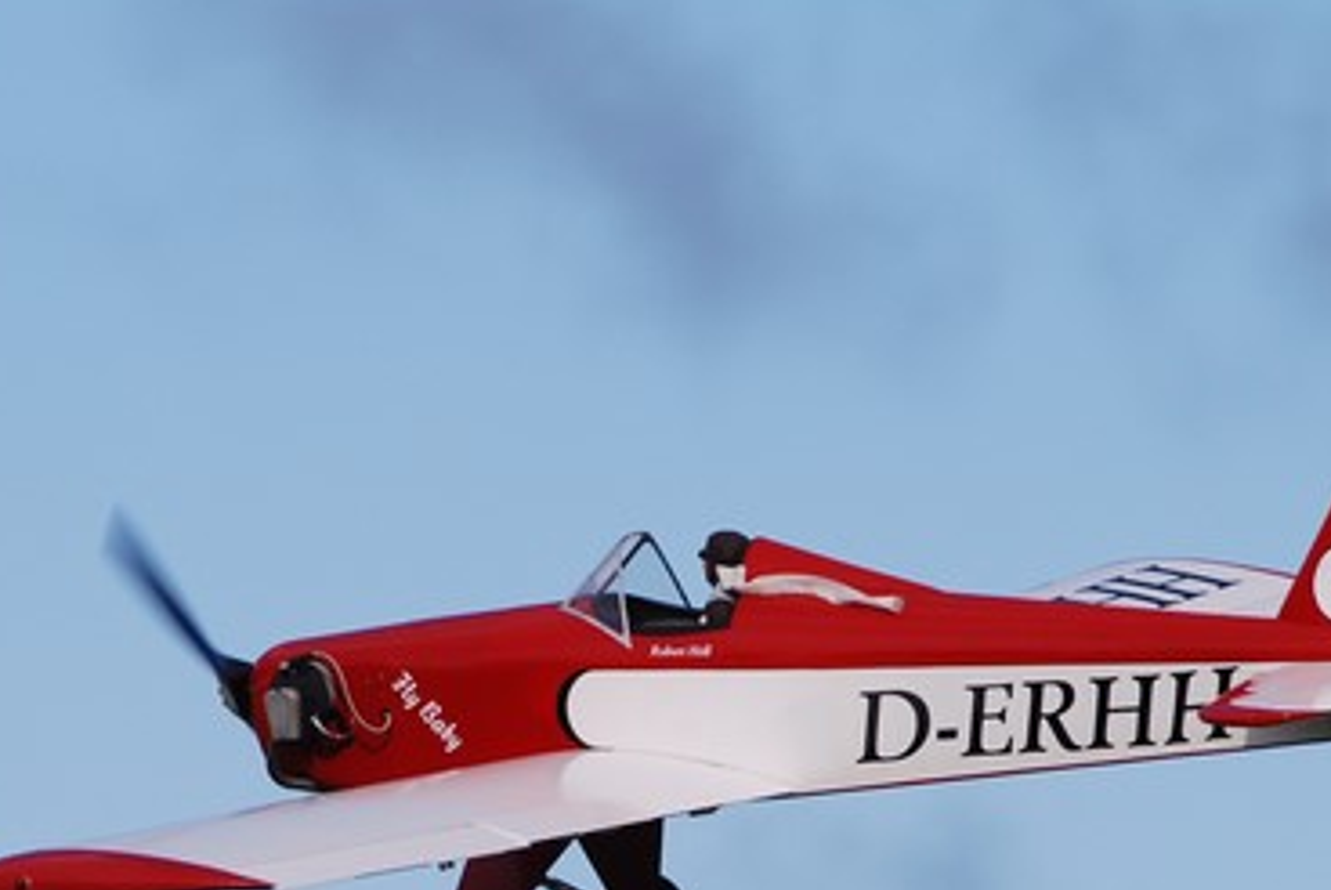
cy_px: 758
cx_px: 600
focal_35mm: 815
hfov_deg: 2.5
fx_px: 30155
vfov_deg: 1.7
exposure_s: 1/1000
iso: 100
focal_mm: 200
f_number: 4
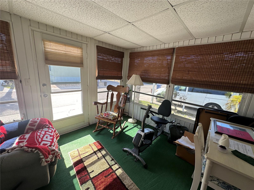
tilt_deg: -11.7
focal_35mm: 14
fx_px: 103
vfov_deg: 85.7
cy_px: 95
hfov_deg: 102.1
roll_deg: -4.1
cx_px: 127
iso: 50
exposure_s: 1/99
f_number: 2.2
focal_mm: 2.22
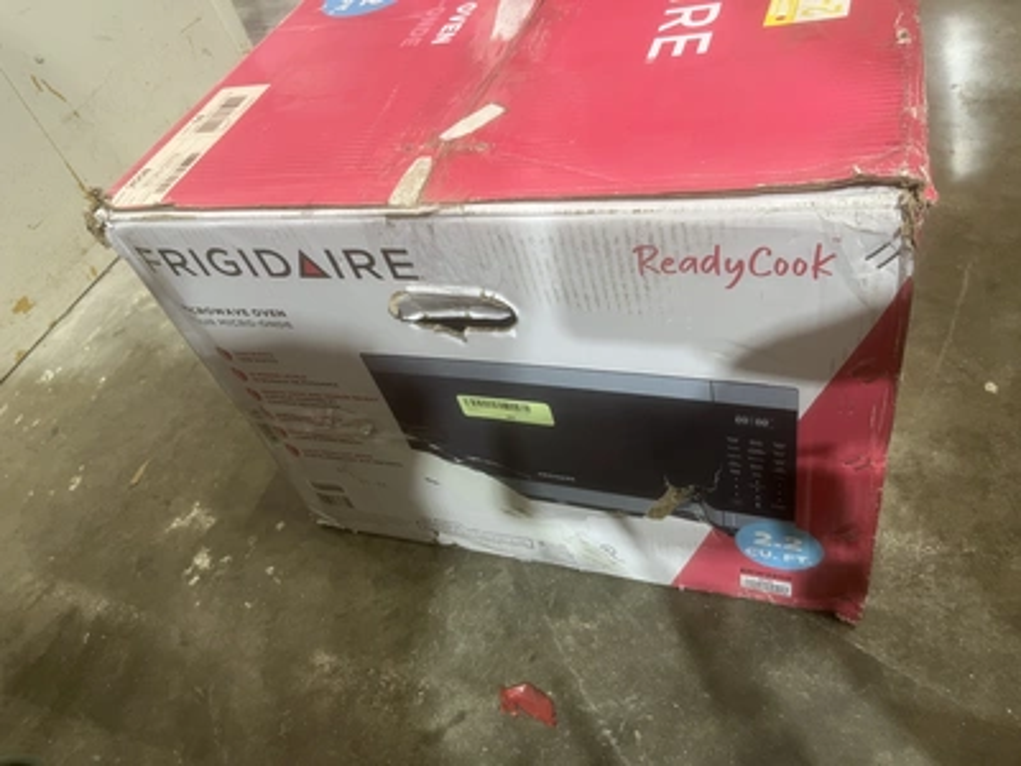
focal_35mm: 26
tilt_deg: -44.1
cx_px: 510
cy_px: 383
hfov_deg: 67.3
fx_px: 767
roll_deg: +21.1
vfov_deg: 53.1
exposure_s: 1/60
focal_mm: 5.1
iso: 160
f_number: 1.6
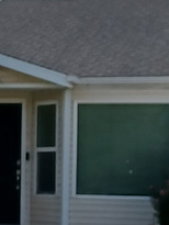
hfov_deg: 7.7
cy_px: 157
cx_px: -128
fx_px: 1216
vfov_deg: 10.6
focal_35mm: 187
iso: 32
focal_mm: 4.6
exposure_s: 1/546
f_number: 1.8
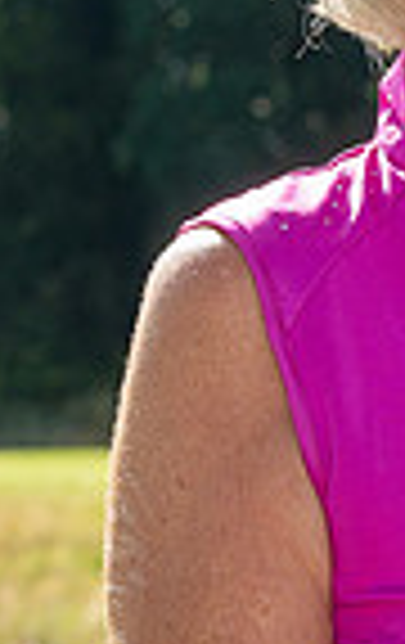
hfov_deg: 2.7
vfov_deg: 4.3
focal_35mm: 483
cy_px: 241
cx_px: 1313
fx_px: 8487
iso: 200
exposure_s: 1/250
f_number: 9
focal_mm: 80
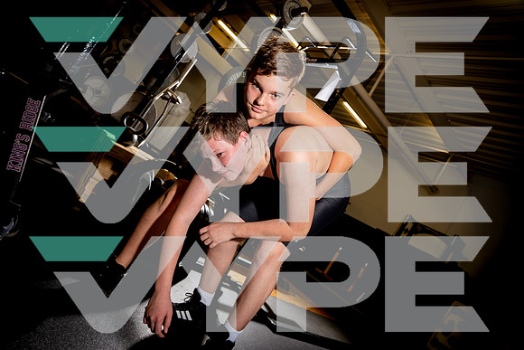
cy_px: 175
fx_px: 364
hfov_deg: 71.5
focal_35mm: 25
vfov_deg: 51.3
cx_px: 262
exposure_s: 1/250
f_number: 5
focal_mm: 25
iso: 500
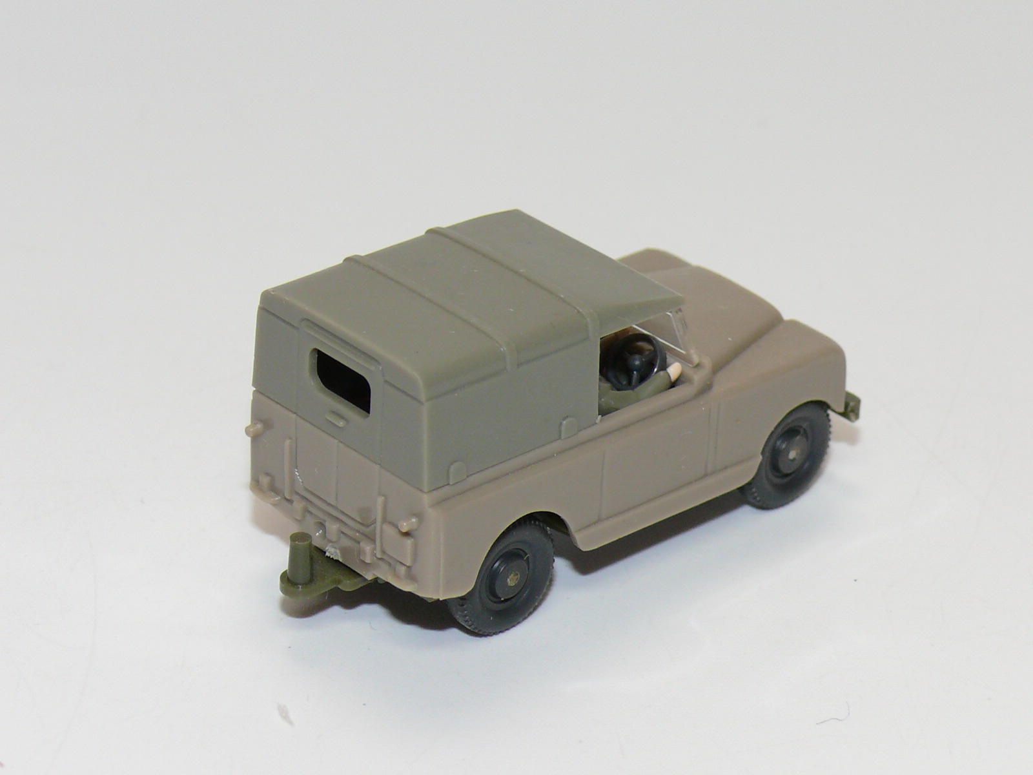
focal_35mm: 132
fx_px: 3939
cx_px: 516
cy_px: 388
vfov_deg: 11.2
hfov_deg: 14.9
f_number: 4
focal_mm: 15.7
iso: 100
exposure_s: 1/30
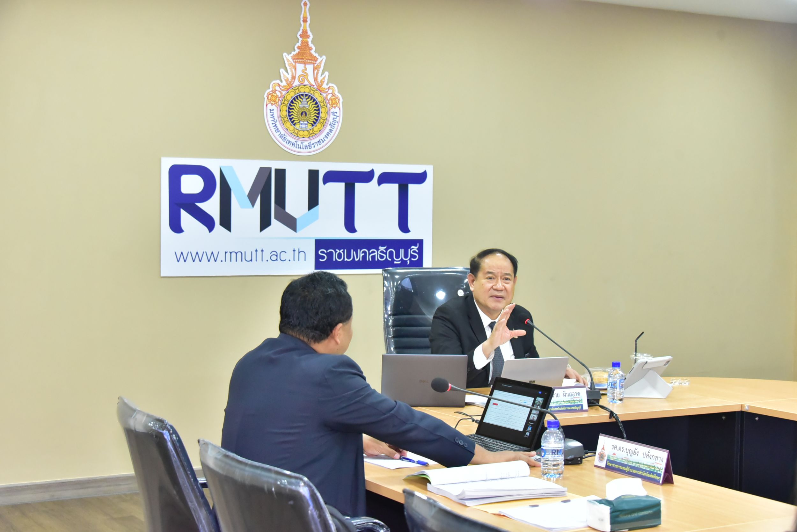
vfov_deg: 23.4
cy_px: 266
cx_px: 398
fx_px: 1285
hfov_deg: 34.5
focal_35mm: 58
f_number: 5.6
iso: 6400
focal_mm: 58
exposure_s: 1/200
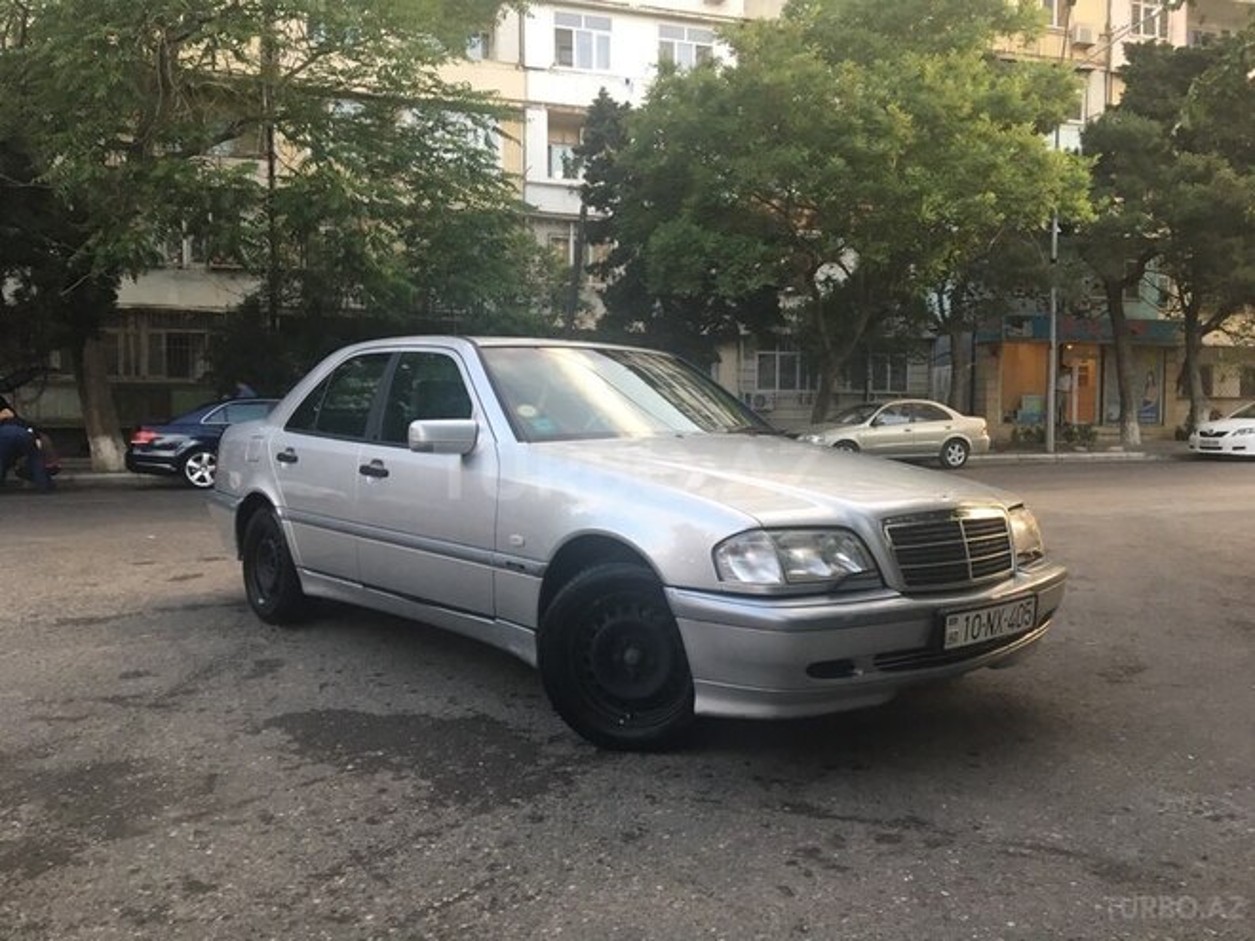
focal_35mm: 29
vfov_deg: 48.2
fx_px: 1051
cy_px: 470
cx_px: 628
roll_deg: -0.5
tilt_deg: -1.7
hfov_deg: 61.7
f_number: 2.2
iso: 32
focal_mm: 4.15
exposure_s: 1/33
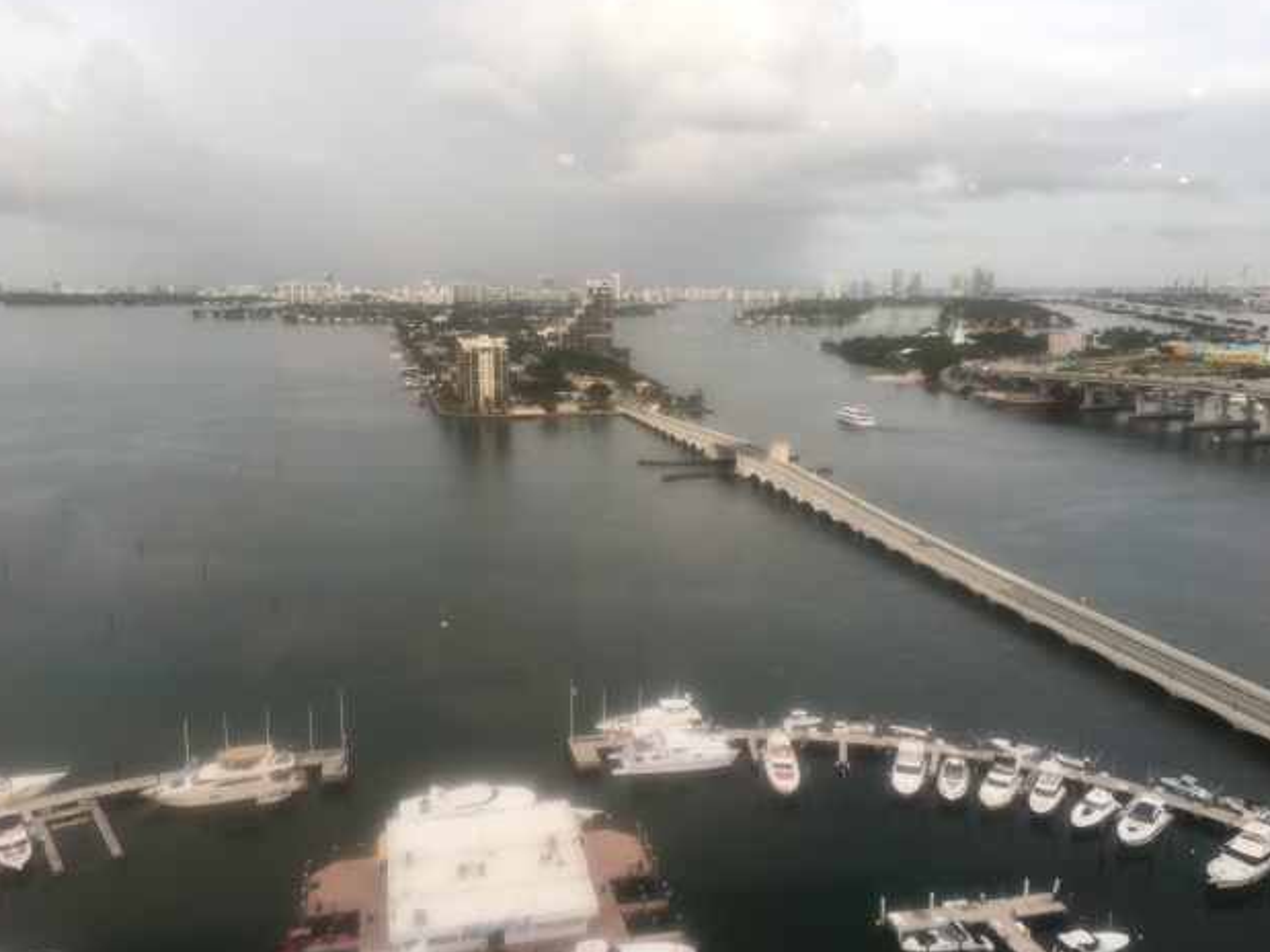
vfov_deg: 46.8
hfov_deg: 60.0
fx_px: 1100
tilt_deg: -9.0
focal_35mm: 30
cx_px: 636
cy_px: 466
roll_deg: +0.6
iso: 32
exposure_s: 1/120
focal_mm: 4.15
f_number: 2.2
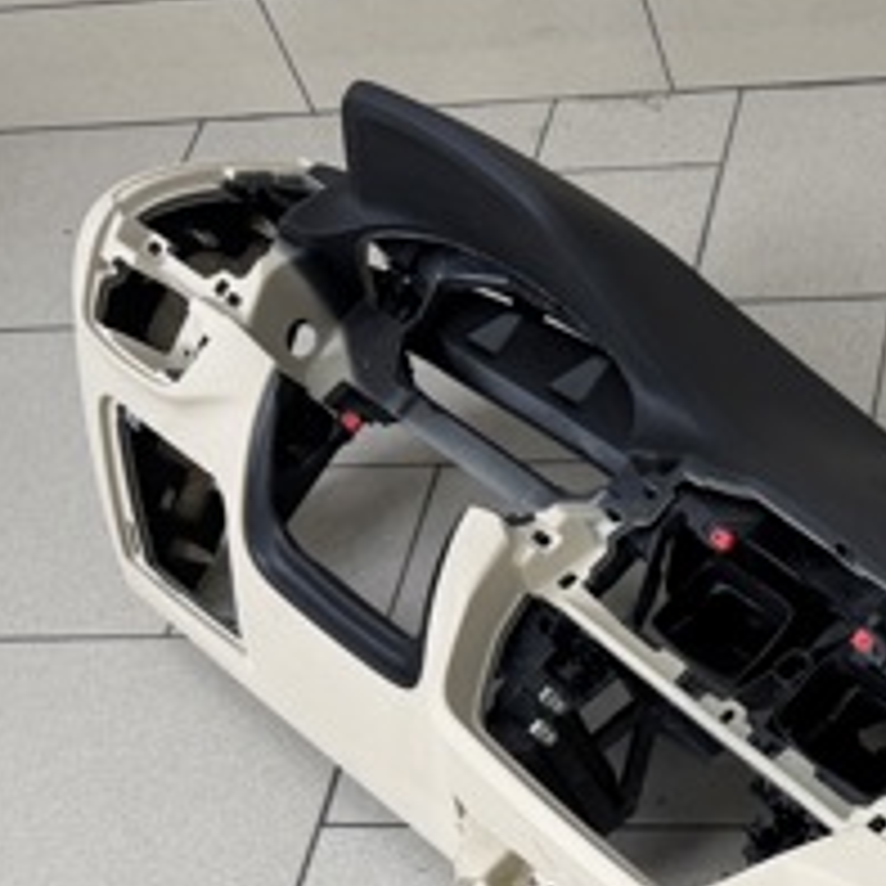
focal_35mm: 69
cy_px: 895
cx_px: 1057
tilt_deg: -54.0
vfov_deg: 23.9
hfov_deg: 23.0
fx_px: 1998
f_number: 1.78
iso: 160
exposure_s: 1/121
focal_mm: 6.76
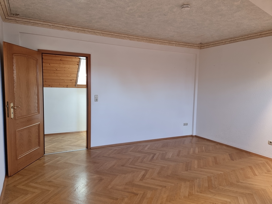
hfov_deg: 71.6
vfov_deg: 56.8
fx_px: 189
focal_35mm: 24
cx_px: 136
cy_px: 102
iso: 200
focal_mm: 6.7
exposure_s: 1/50
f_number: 1.8
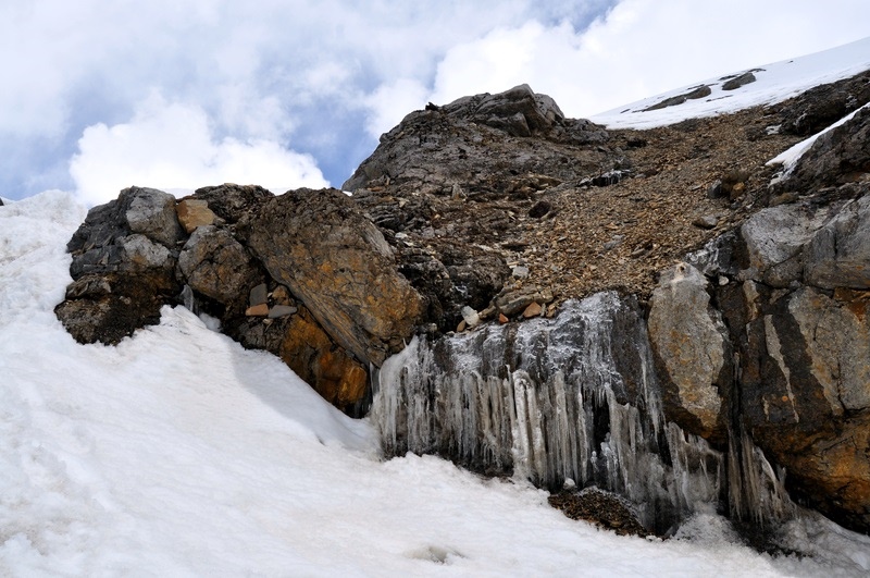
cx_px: 435
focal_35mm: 33
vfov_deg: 39.9
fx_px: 796
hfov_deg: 57.3
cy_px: 289
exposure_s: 1/400
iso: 200
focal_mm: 22
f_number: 11
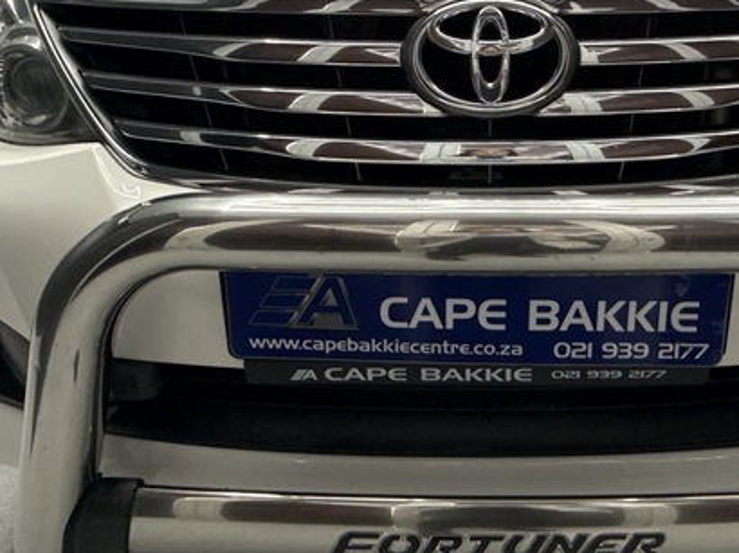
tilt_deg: -16.7
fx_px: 747
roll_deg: -0.4
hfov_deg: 51.9
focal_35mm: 35
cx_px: 476
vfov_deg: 40.1
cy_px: 180
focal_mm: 2.22
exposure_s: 1/100
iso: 200
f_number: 2.2
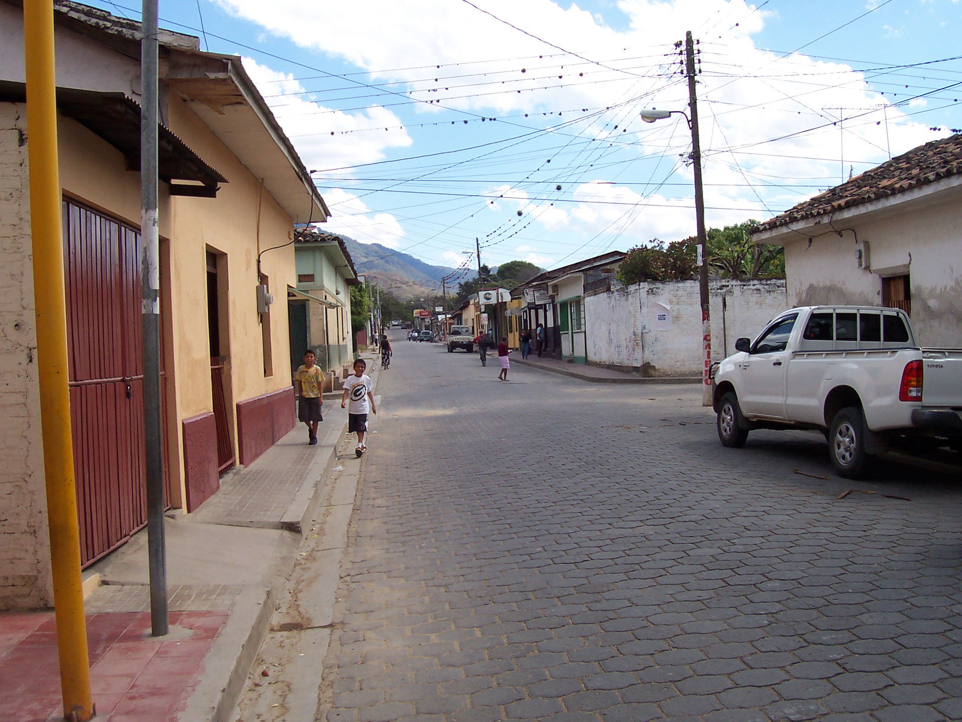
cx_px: 481
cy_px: 361
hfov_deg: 50.1
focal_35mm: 37
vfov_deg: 38.7
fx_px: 1028
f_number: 5.6
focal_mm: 5.6
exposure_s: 1/350
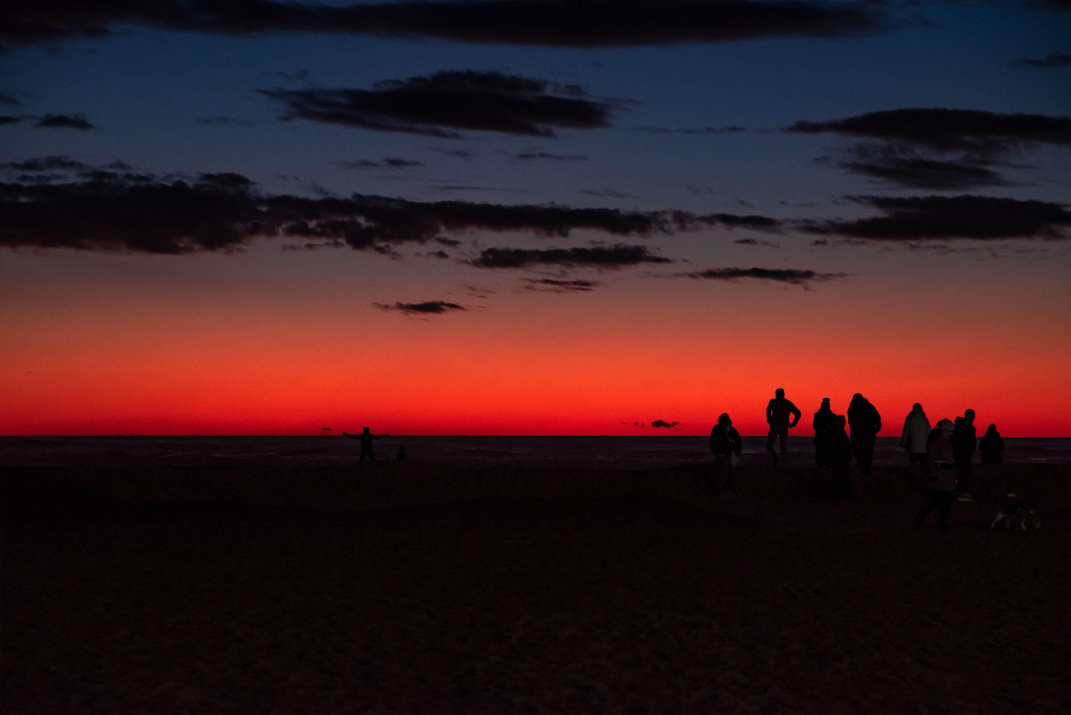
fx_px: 3125
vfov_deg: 13.1
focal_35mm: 105
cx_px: 536
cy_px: 358
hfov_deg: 19.4
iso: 800
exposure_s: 1/50
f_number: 5.6
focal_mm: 105
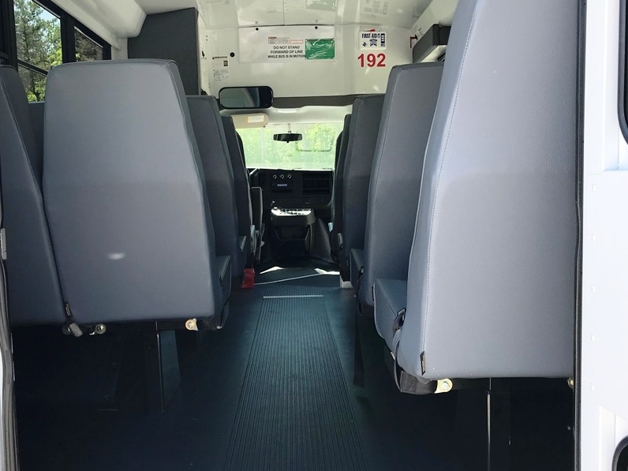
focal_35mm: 36
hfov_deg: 51.3
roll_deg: +0.3
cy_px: 241
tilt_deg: -6.8
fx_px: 653
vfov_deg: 39.7
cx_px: 289
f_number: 1.8
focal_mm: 3.99
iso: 20
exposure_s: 1/273
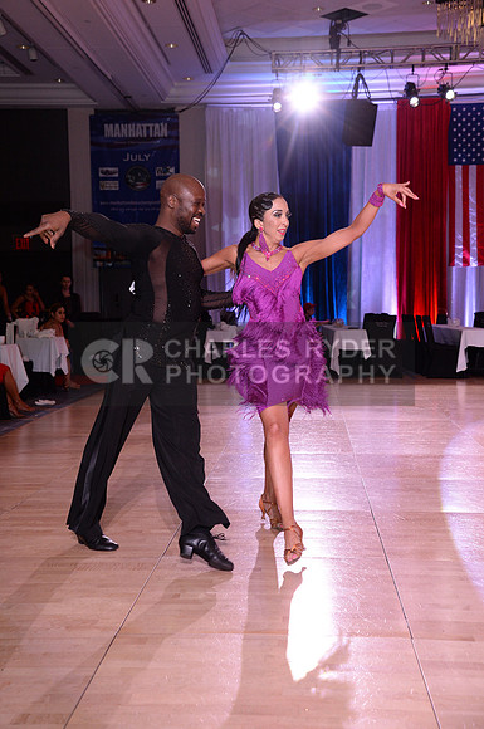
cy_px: 364
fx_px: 971
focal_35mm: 48
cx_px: 242
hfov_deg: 28.0
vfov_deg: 41.2
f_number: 5
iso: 2000
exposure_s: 1/250
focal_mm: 48
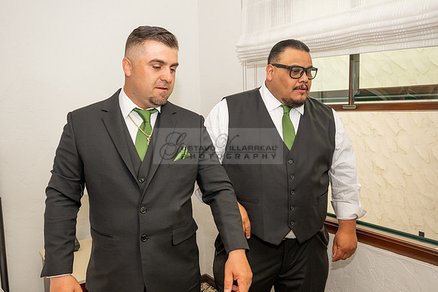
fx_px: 359
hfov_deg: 62.8
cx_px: 219
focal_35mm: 30
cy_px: 146
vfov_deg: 44.3
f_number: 4.5
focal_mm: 29.5
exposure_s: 1/200
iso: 500
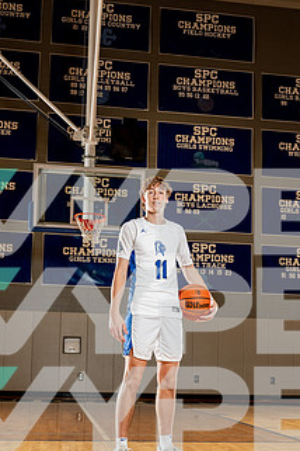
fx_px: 612
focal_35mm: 49
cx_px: 143
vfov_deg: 39.7
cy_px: 312
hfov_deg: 27.5
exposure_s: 1/250
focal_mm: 35
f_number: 4
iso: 250
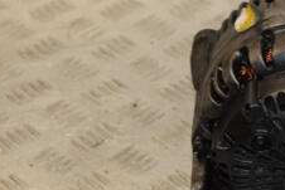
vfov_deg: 9.1
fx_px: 1196
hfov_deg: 13.4
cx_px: 286
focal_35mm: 151
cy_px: 91
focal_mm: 38
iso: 800
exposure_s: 1/200
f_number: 5.6
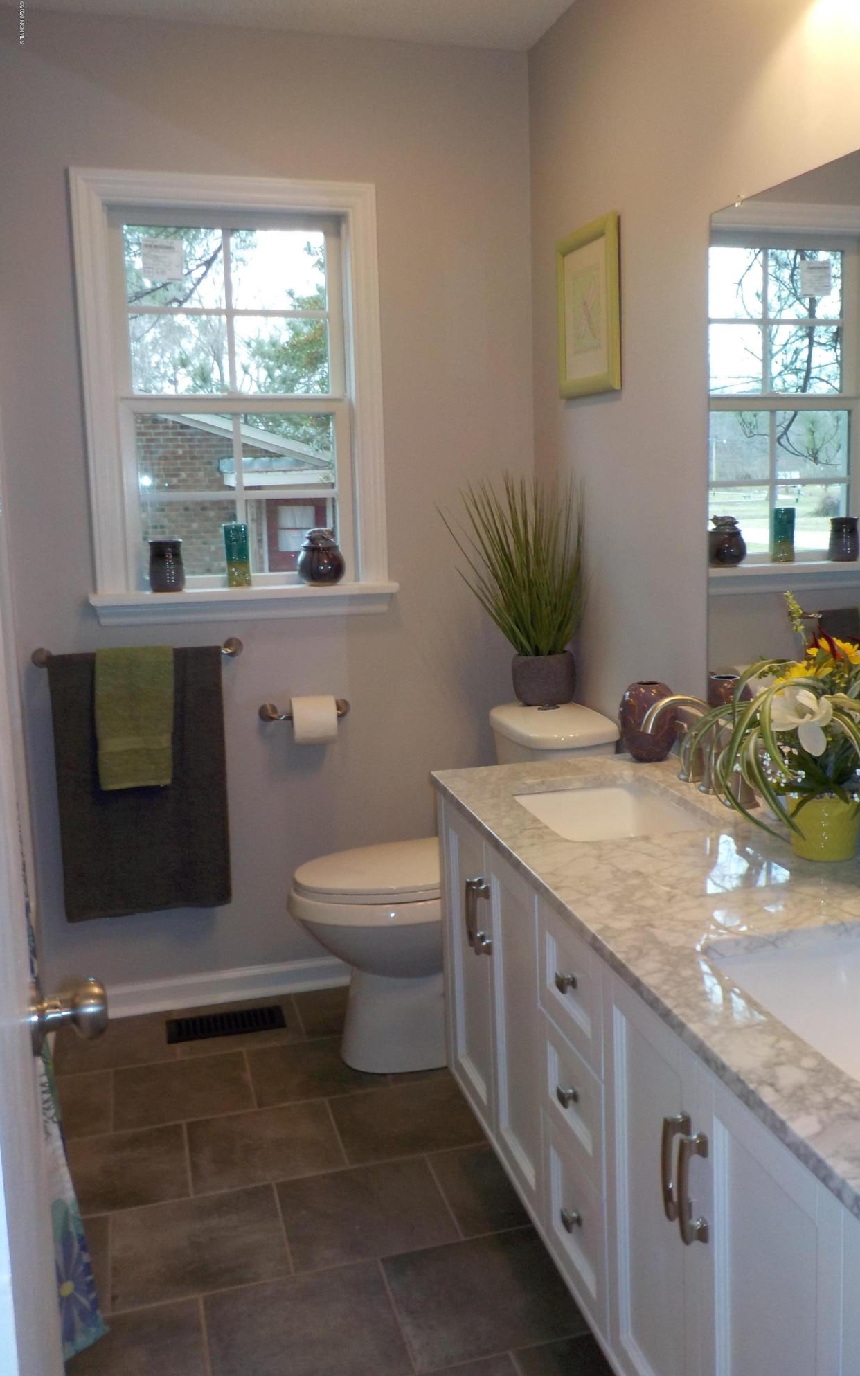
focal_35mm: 32
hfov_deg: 39.3
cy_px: 691
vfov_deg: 59.7
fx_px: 1200
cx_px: 509
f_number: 3.3
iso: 180
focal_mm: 4.1
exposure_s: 1/30
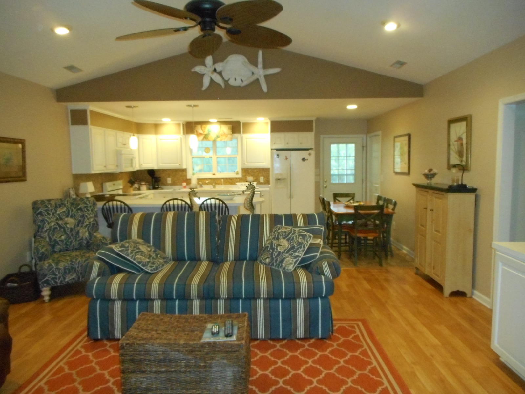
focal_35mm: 25
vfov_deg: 54.9
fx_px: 379
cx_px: 262
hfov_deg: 69.4
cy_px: 197
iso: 800
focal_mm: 4.5
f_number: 3.7
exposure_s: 1/25
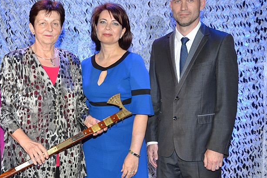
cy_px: 103
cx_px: 62
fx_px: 429
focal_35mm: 58
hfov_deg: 33.8
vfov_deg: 23.4
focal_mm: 23
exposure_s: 1/60
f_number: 5
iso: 200
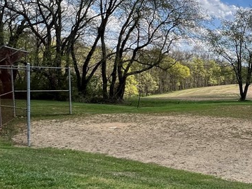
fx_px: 269
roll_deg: -3.0
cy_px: 113
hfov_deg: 40.6
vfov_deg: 38.5
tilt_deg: -7.4
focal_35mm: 37
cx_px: 276
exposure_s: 1/1449
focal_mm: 1.57
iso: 32
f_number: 1.8
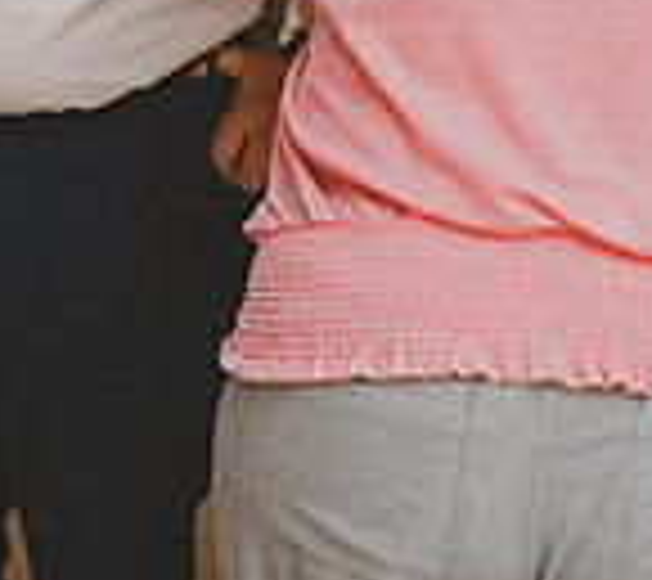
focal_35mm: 106
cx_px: 591
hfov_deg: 17.1
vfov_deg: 14.8
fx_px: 2138
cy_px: -157
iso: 2500
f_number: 4
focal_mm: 24
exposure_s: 1/60
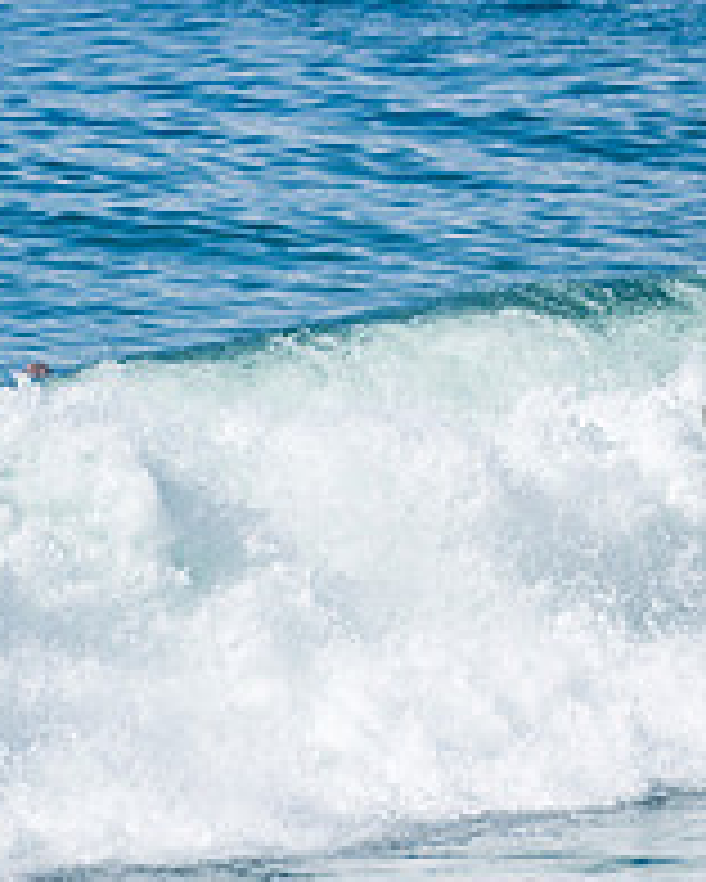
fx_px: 36277
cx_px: 1165
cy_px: 434
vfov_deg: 1.4
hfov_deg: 1.1
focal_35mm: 1390
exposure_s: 1/2000
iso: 200
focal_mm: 500
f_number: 5.6
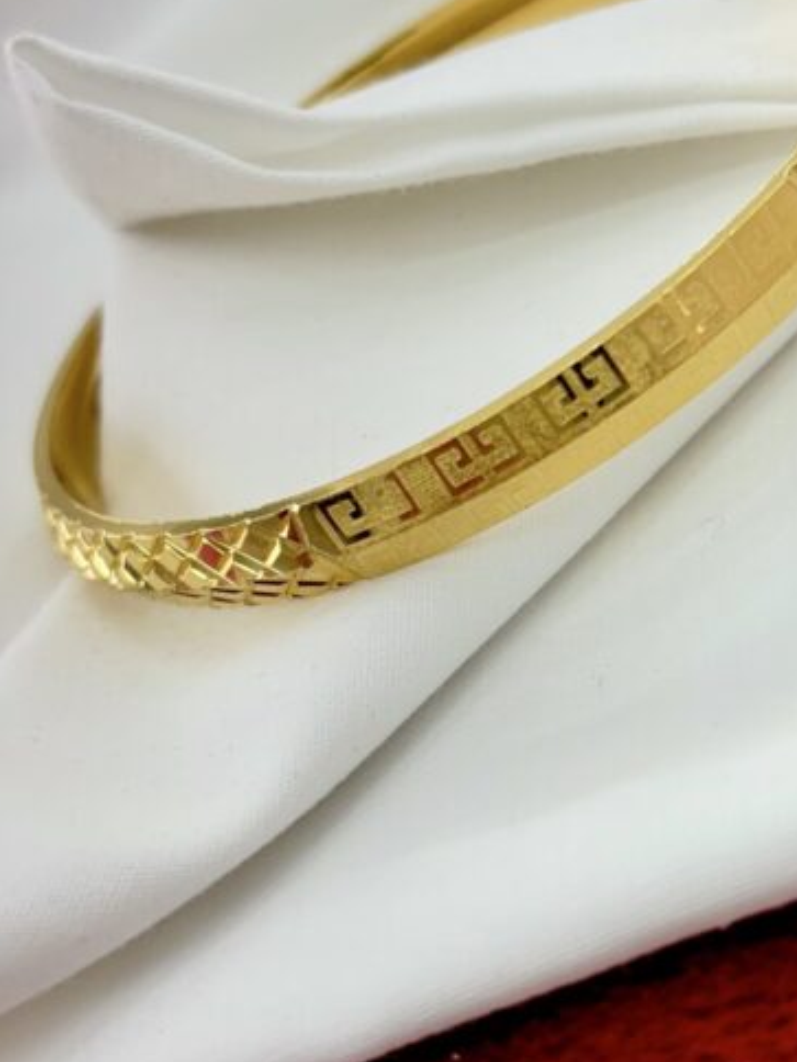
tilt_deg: -38.0
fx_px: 1320
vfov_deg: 42.5
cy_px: 266
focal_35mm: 43
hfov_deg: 33.5
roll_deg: +29.1
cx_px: 481
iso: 50
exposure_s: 1/349
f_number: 1.6
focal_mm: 5.96
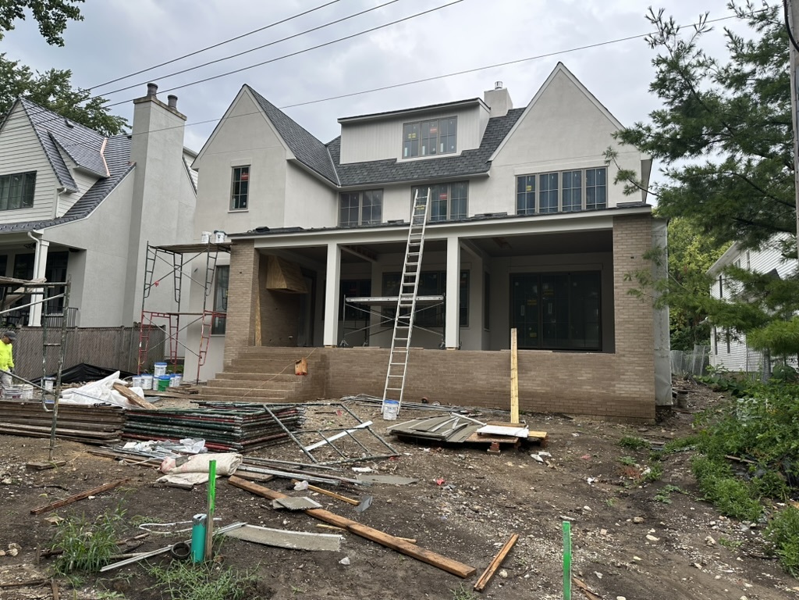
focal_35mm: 24
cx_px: 400
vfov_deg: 56.8
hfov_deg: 71.6
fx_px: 554
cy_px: 300
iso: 80
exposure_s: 1/611
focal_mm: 6.86
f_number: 1.78
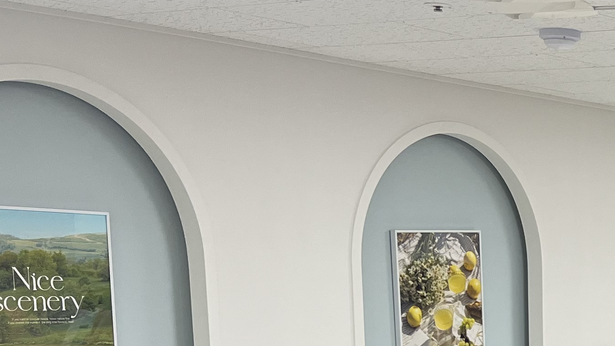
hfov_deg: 22.3
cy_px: 534
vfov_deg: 13.3
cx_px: 812
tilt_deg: -10.9
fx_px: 1386
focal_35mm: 85
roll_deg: -1.2
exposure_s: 1/120
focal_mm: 5.1
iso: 100
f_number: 1.6
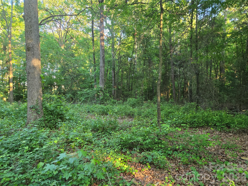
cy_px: 93
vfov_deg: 58.9
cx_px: 124
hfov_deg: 73.9
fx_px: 165
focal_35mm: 23
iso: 250
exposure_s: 1/180
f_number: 1.8
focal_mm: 5.4
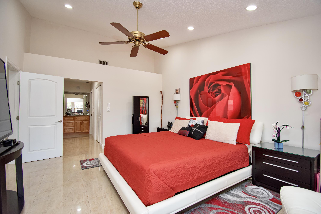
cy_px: 107
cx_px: 160
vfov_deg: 77.3
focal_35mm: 15
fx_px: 134
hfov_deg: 100.4
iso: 800
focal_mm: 10
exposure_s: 1/100
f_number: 5
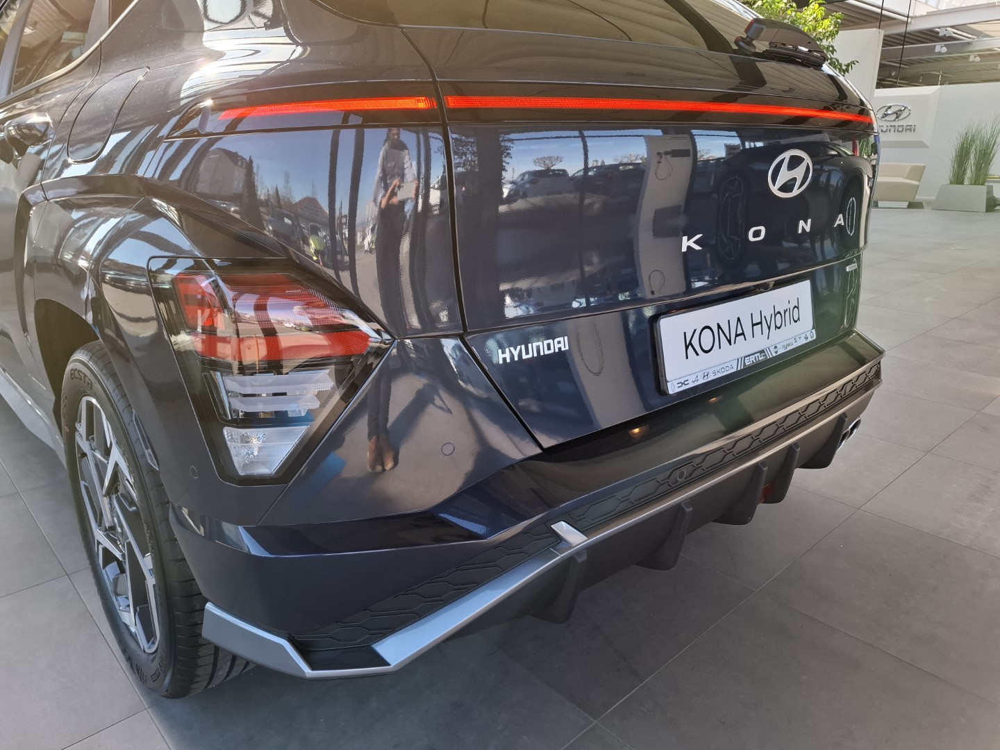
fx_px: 664
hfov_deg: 73.9
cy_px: 375
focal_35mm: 23
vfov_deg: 58.9
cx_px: 500
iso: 50
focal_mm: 5.54
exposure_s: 1/186
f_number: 1.8
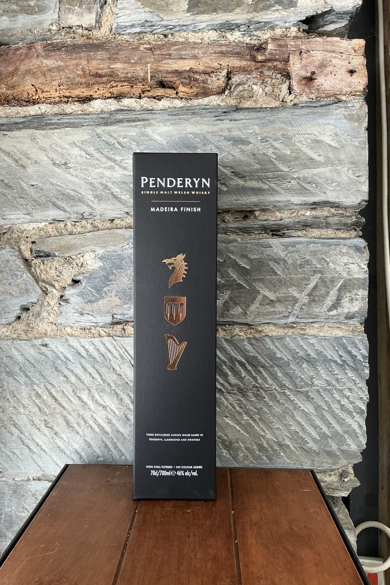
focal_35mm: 31
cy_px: 292
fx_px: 504
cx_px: 189
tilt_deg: -3.7
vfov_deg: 60.3
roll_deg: +1.7
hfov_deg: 42.3
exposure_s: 1/50
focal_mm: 3
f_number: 1.8
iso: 80
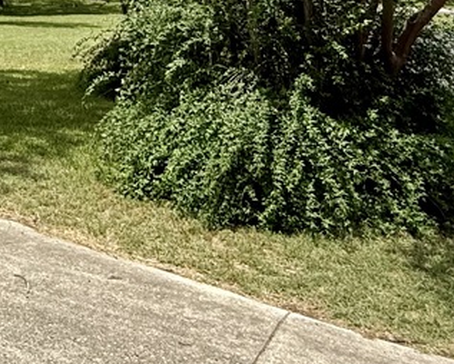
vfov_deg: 22.1
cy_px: -107
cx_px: -122
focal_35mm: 62
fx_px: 834
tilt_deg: +8.5
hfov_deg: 26.3
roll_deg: -0.9
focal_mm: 2.22
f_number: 2.2
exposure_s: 1/1901
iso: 50
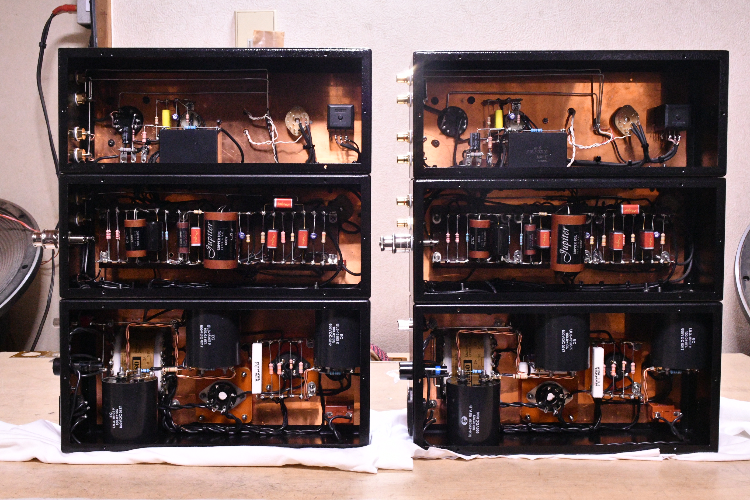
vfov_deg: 31.9
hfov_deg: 46.4
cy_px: 250
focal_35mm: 42
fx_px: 875
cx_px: 375
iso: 6400
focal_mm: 28
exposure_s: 1/25
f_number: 13
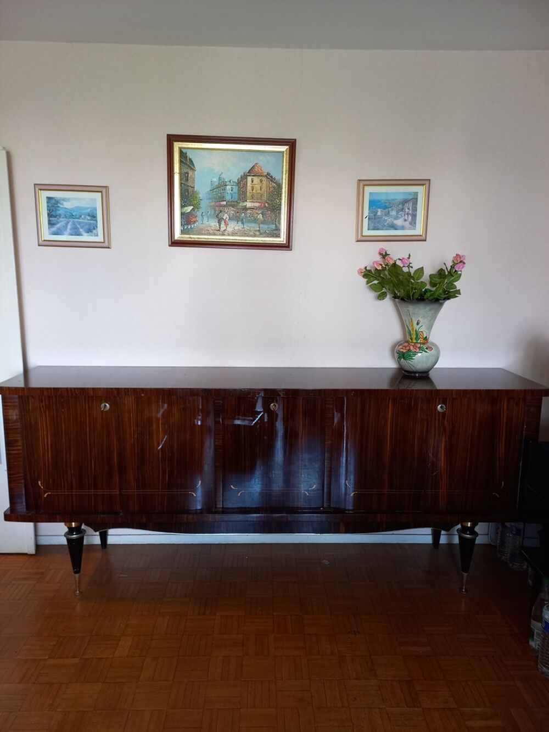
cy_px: 366
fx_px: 529
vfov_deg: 69.4
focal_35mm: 25
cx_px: 274
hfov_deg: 54.9
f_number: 1.8
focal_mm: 4.65
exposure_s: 1/25
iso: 320
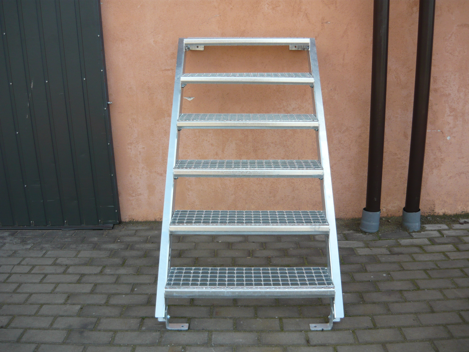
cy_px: 176
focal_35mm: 33
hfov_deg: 55.4
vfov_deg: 42.9
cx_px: 234
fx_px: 447
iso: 100
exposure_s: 1/400
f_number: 2.8
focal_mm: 5.5
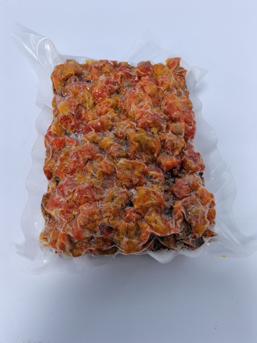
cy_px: 172
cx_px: 128
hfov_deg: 51.3
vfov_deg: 65.3
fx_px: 267
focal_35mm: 27
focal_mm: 6.98
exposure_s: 1/193
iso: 2500
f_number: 4
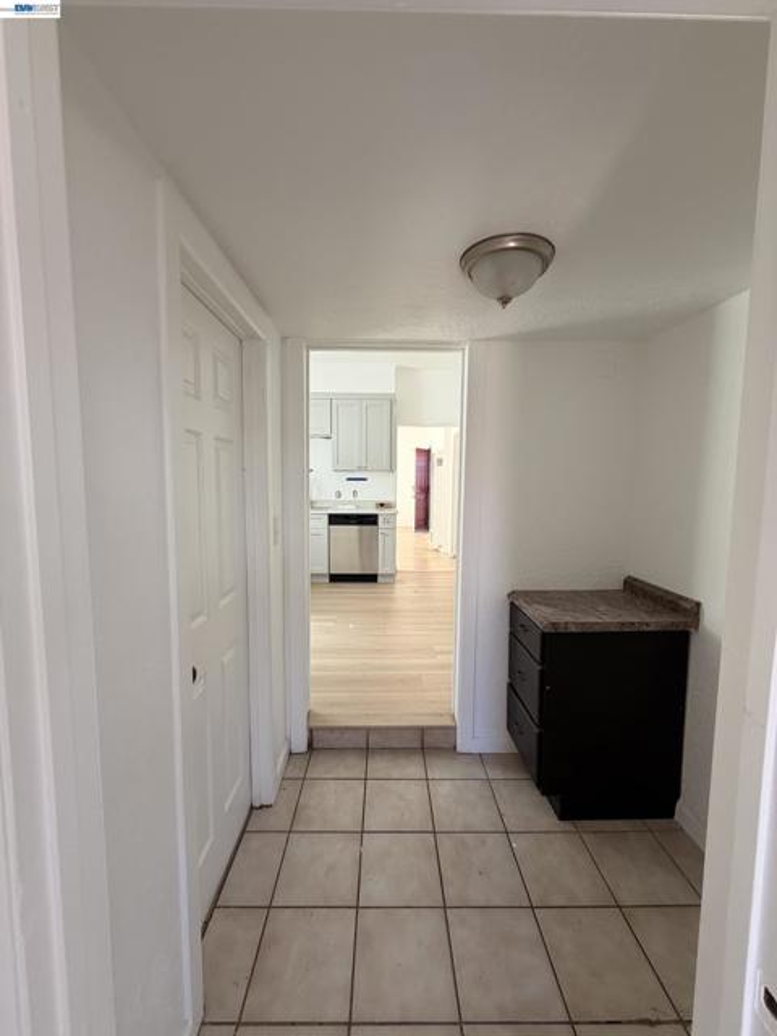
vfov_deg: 102.1
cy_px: 518
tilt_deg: -6.0
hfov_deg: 85.7
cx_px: 388
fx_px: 419
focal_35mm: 14
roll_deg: -1.3
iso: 160
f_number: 2.2
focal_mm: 2.22
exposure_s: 1/121
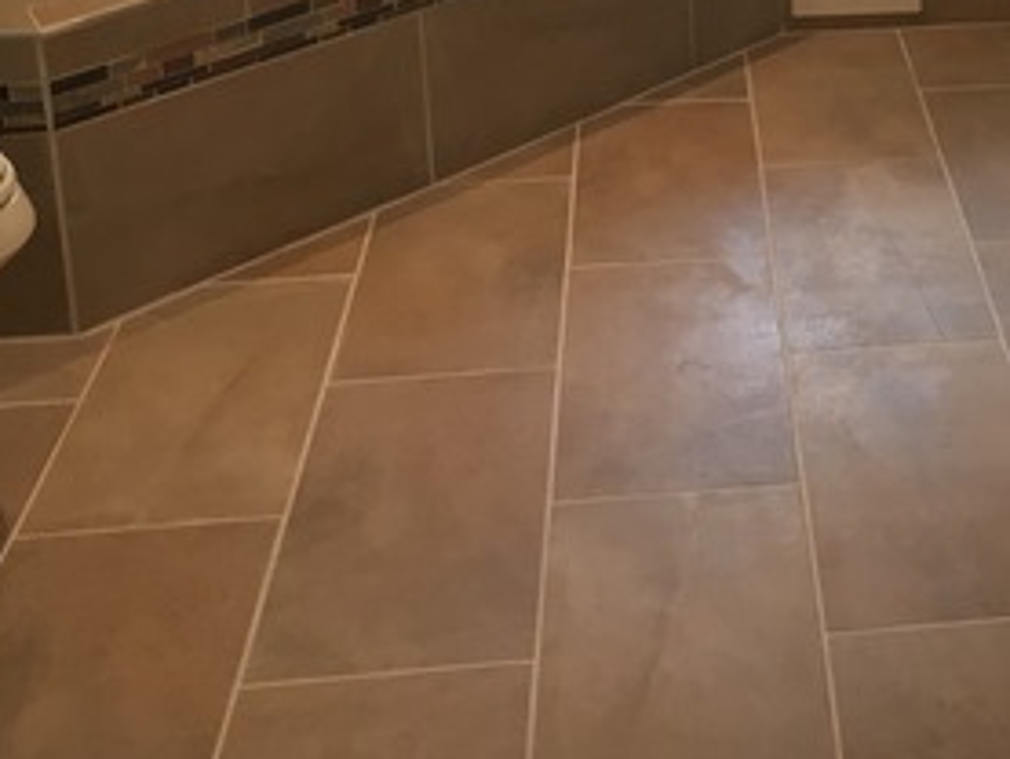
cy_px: -102
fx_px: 1956
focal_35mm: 67
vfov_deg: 20.8
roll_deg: -1.1
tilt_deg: -16.4
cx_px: 952
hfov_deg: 27.7
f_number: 2.2
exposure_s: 1/30
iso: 32
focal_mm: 4.15
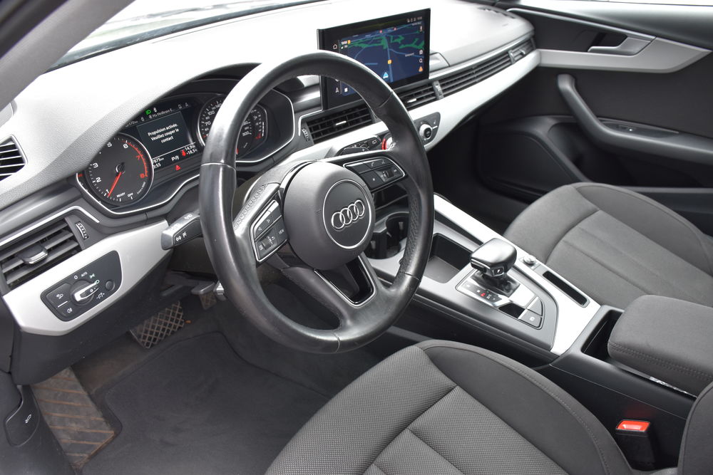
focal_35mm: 30
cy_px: 238
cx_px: 356
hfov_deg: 61.9
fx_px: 594
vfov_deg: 43.6
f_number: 5
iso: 400
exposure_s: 1/100
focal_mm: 20
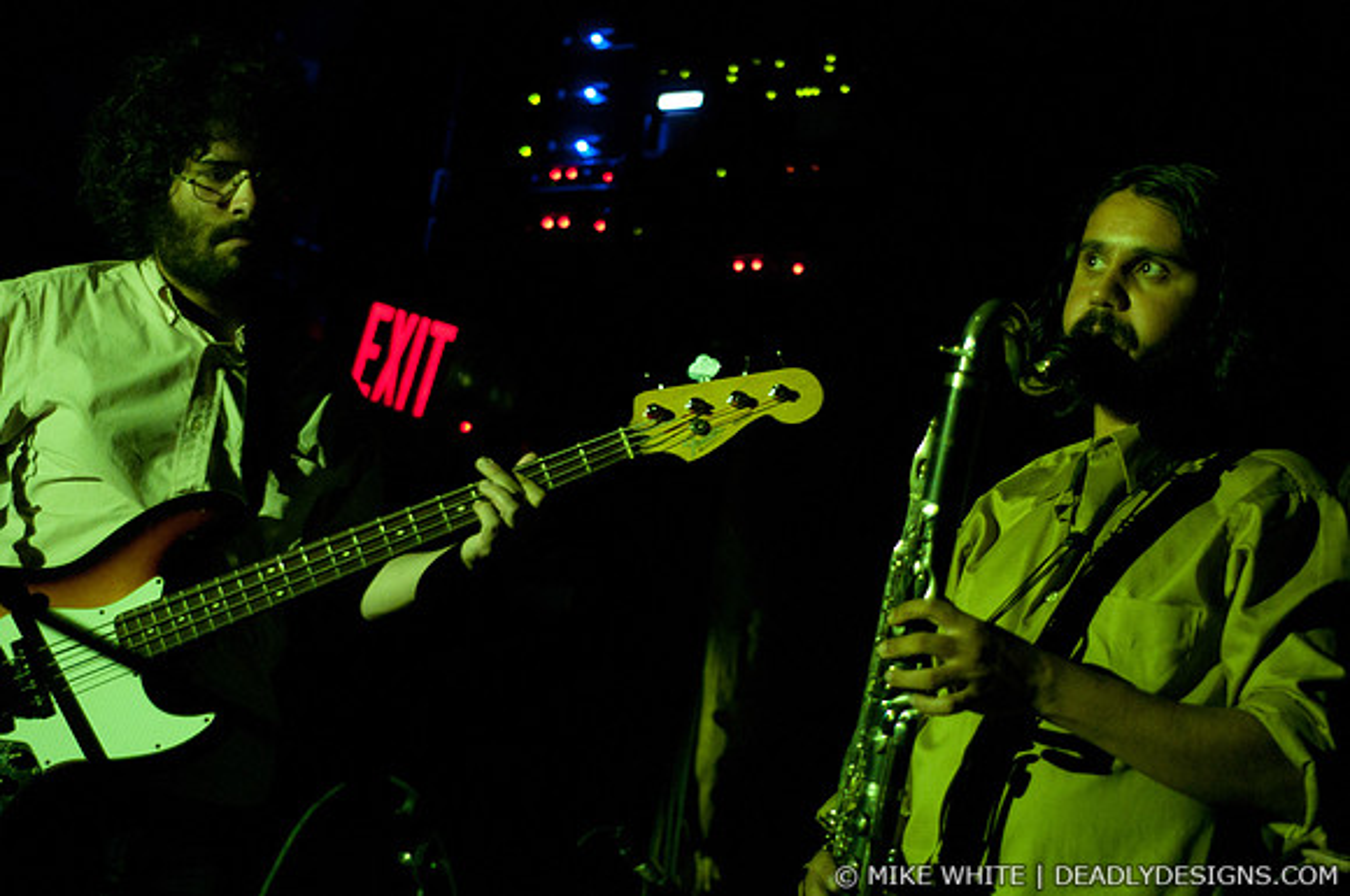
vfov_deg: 18.1
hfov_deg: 27.0
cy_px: 448
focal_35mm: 75
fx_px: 2809
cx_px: 675
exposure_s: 1/50
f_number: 1.8
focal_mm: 50
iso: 2000
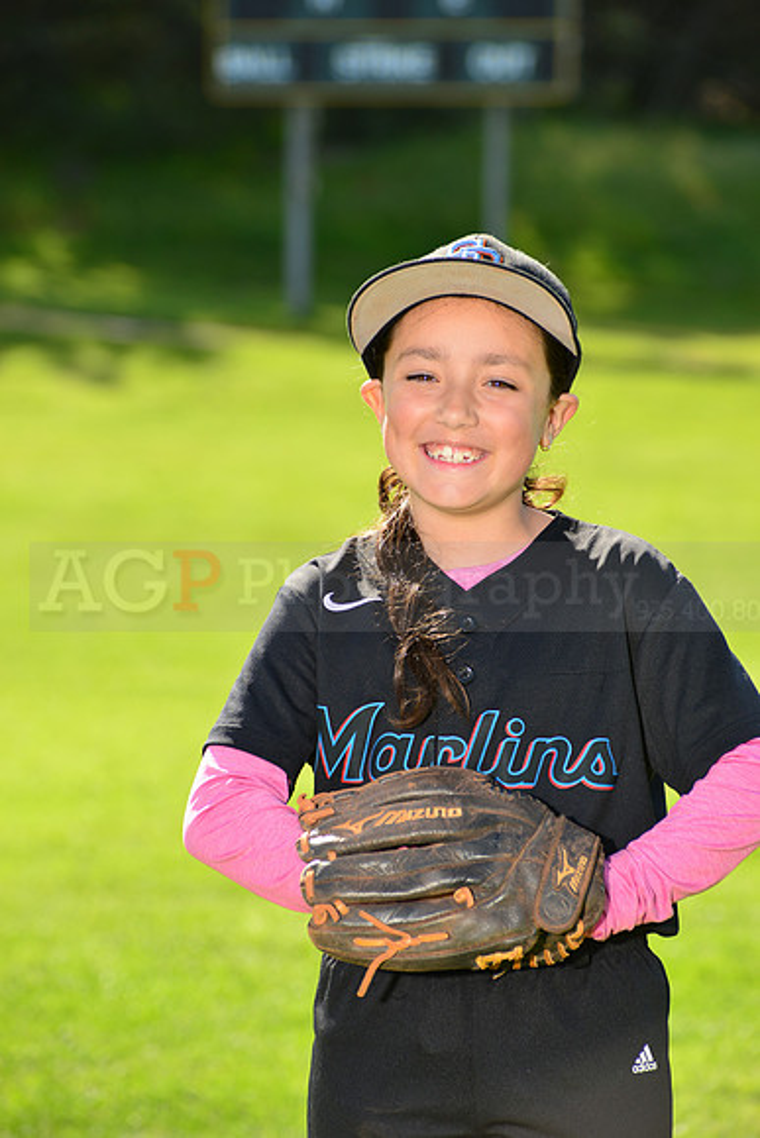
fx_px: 5854
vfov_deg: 11.1
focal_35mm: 185
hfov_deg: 7.4
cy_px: 569
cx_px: 380
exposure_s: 1/250
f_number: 8
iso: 200
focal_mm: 185
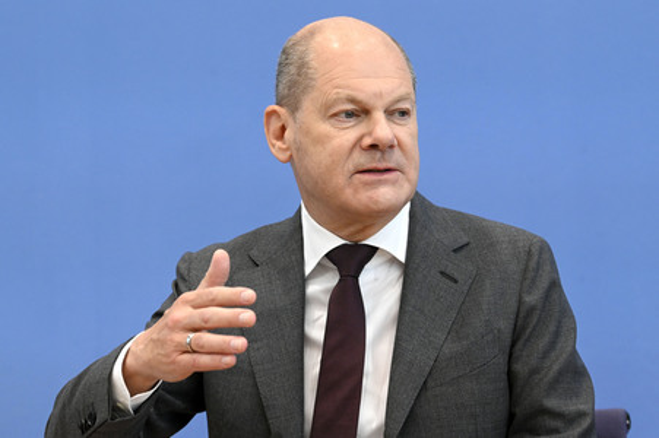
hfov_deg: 18.6
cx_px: 330
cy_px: 219
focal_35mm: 110
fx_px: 2012
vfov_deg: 12.4
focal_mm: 110
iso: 5000
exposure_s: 1/640
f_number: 6.3
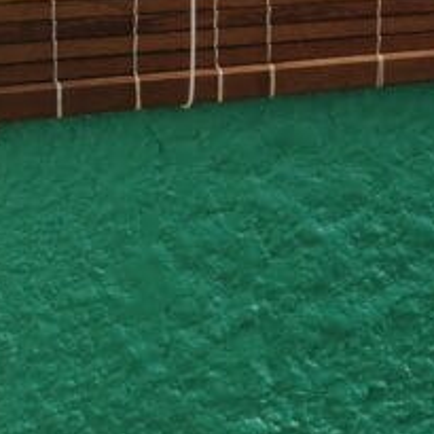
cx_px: 599
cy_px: -125
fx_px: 1688
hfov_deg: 14.0
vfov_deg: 14.1
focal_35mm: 119
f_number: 1.8
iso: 50
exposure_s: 1/638
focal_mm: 3.95
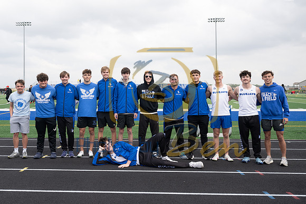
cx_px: 127
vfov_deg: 38.0
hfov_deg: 54.4
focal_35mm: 35
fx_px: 296
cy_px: 87
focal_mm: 25.5
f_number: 4.5
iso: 200
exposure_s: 1/500
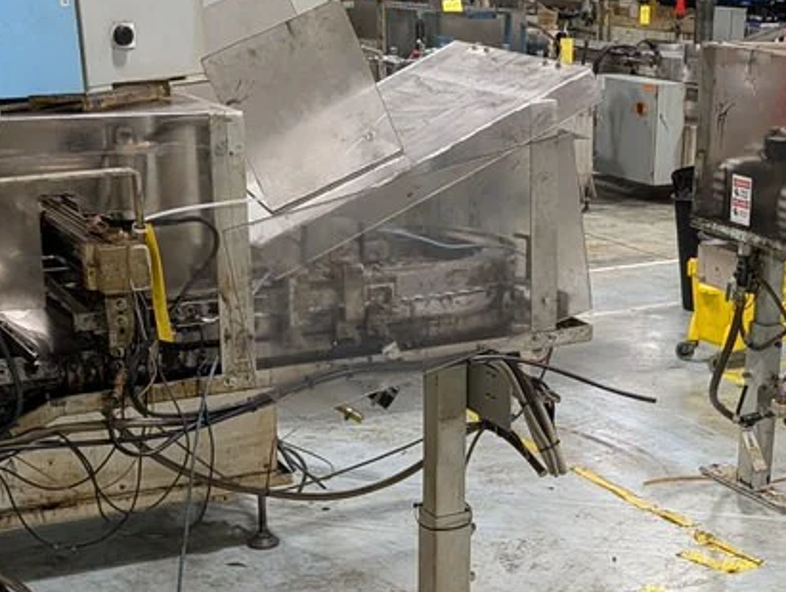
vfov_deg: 23.2
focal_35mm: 63
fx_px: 1433
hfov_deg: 30.0
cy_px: 429
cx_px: 614
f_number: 1.68
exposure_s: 1/189
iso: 231
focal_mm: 6.9
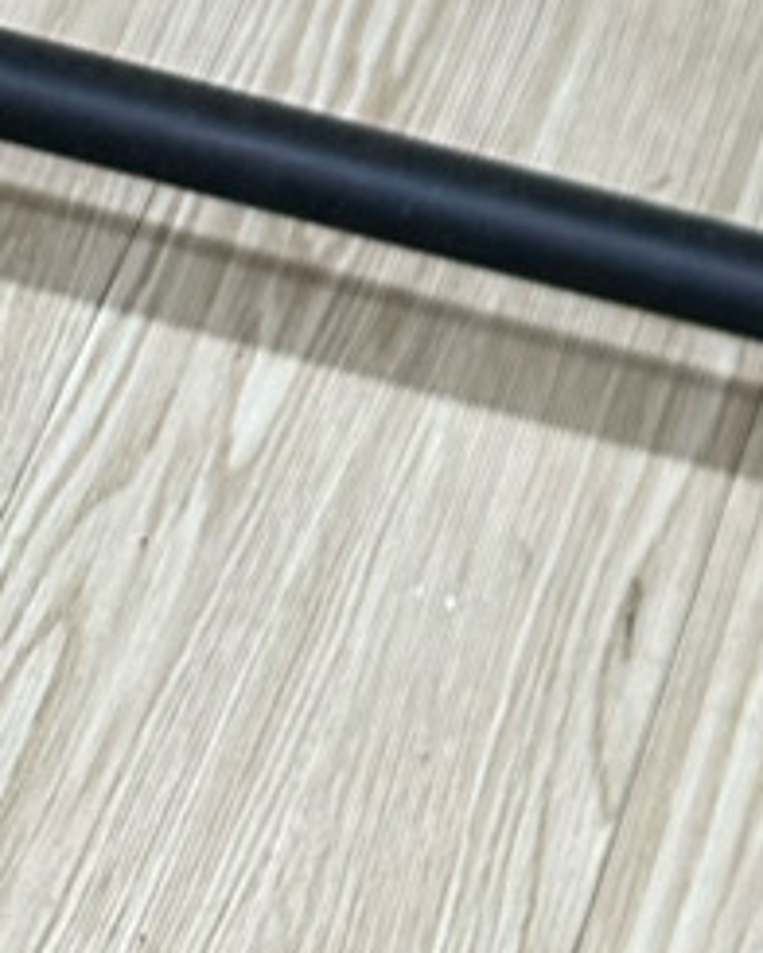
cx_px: 2297
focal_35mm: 163
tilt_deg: -29.2
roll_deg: -21.8
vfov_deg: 9.1
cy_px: -2048
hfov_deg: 8.1
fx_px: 4601
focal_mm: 6.86
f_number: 1.78
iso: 64
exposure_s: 1/131
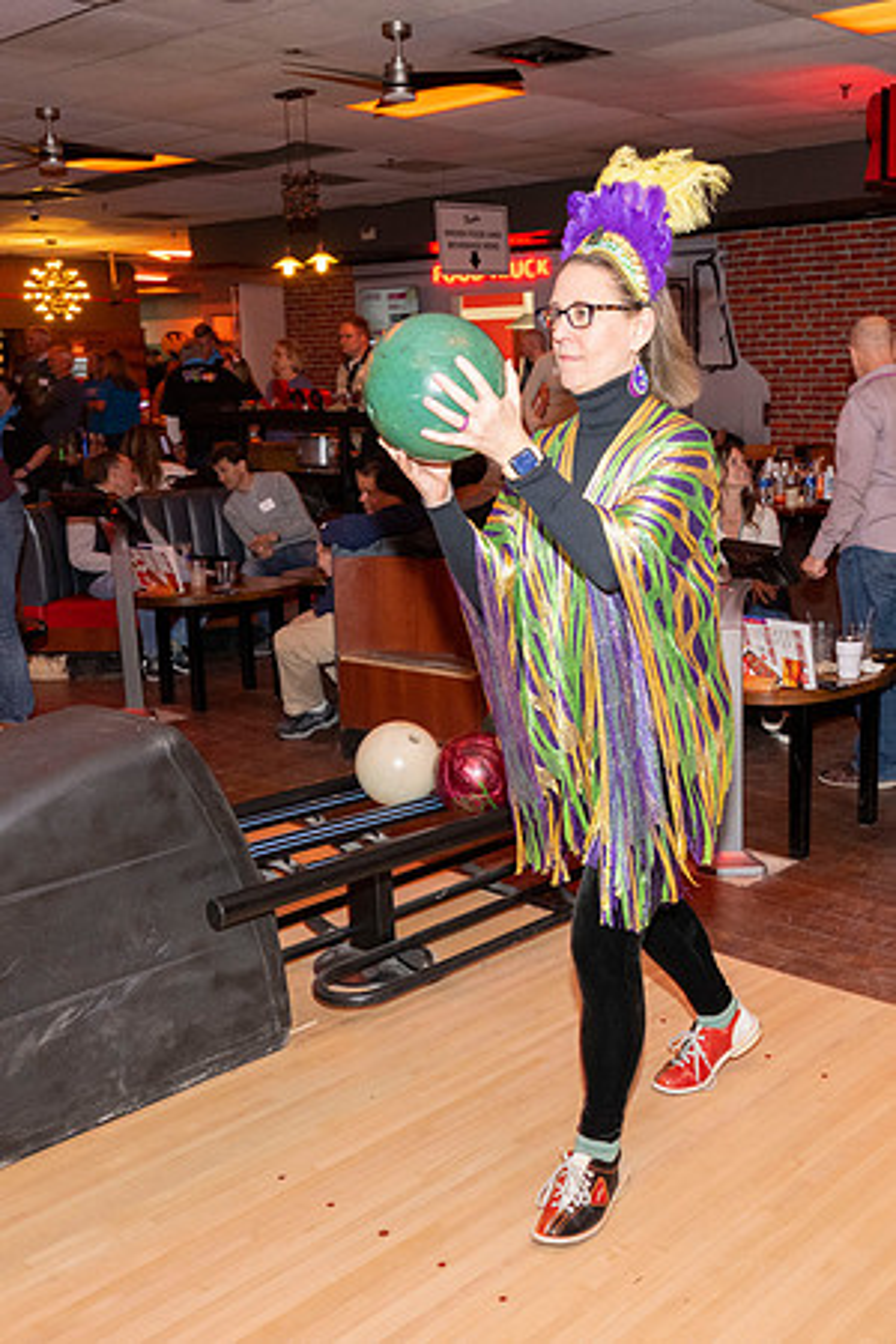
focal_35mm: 40
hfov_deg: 33.2
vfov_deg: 48.7
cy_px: 672
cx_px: 627
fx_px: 1484
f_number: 5.6
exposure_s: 1/100
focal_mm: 26.5
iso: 2000
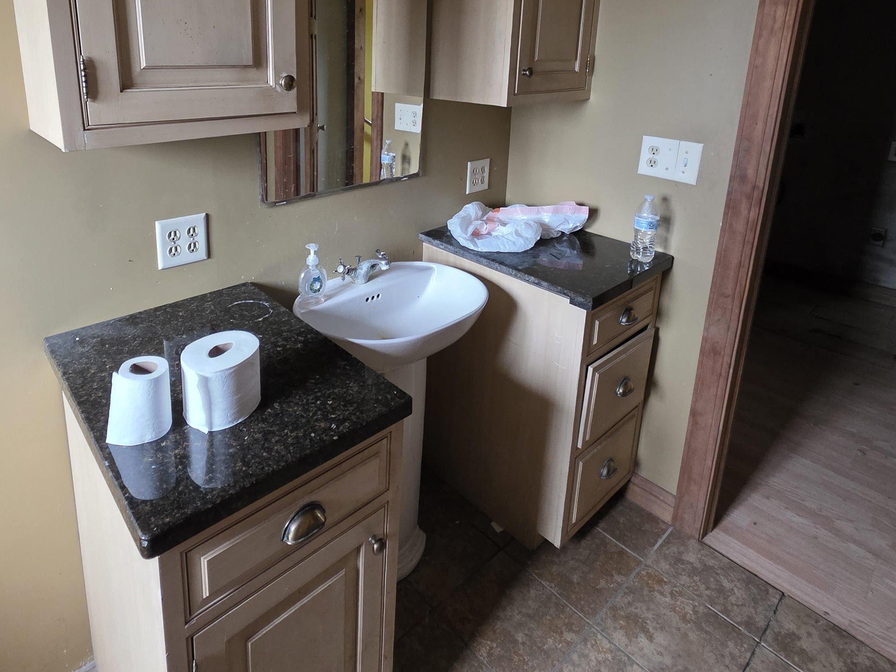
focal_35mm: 20
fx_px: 518
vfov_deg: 62.8
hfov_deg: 81.0
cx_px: 371
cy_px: 183
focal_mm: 2.2
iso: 500
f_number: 1.9
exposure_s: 1/100
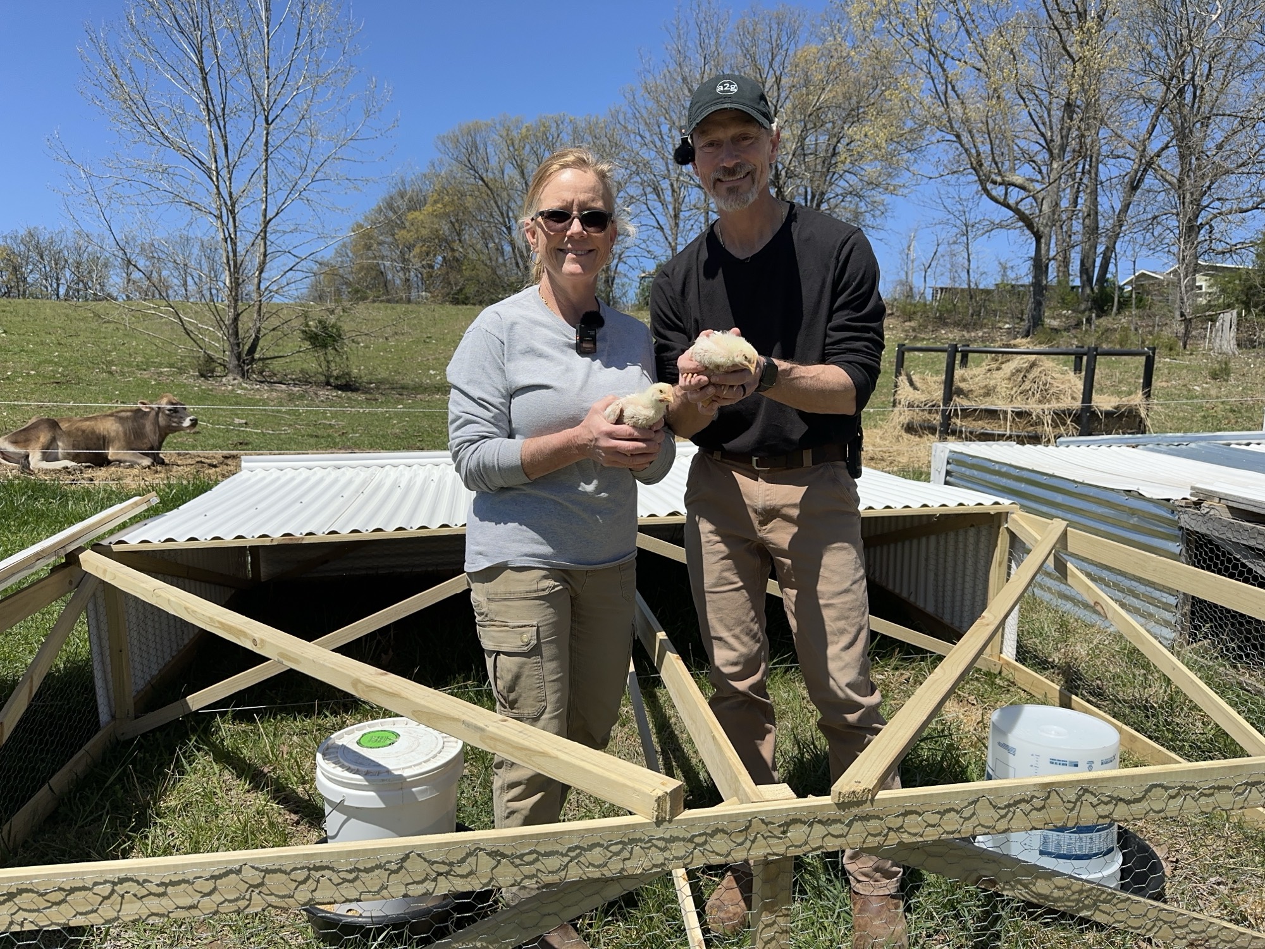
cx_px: 632
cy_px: 474
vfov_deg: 56.8
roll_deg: -1.8
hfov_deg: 71.6
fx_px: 877
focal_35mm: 24
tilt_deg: -1.2
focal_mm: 6.86
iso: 80
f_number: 1.78
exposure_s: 1/5000
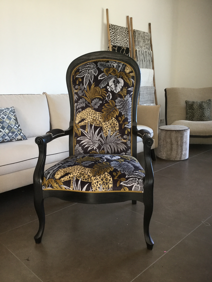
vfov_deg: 58.4
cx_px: 106
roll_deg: -0.6
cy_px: 141
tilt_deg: -11.8
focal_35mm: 31
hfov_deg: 45.4
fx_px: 253
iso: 80
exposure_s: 1/33
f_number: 2.4
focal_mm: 3.3
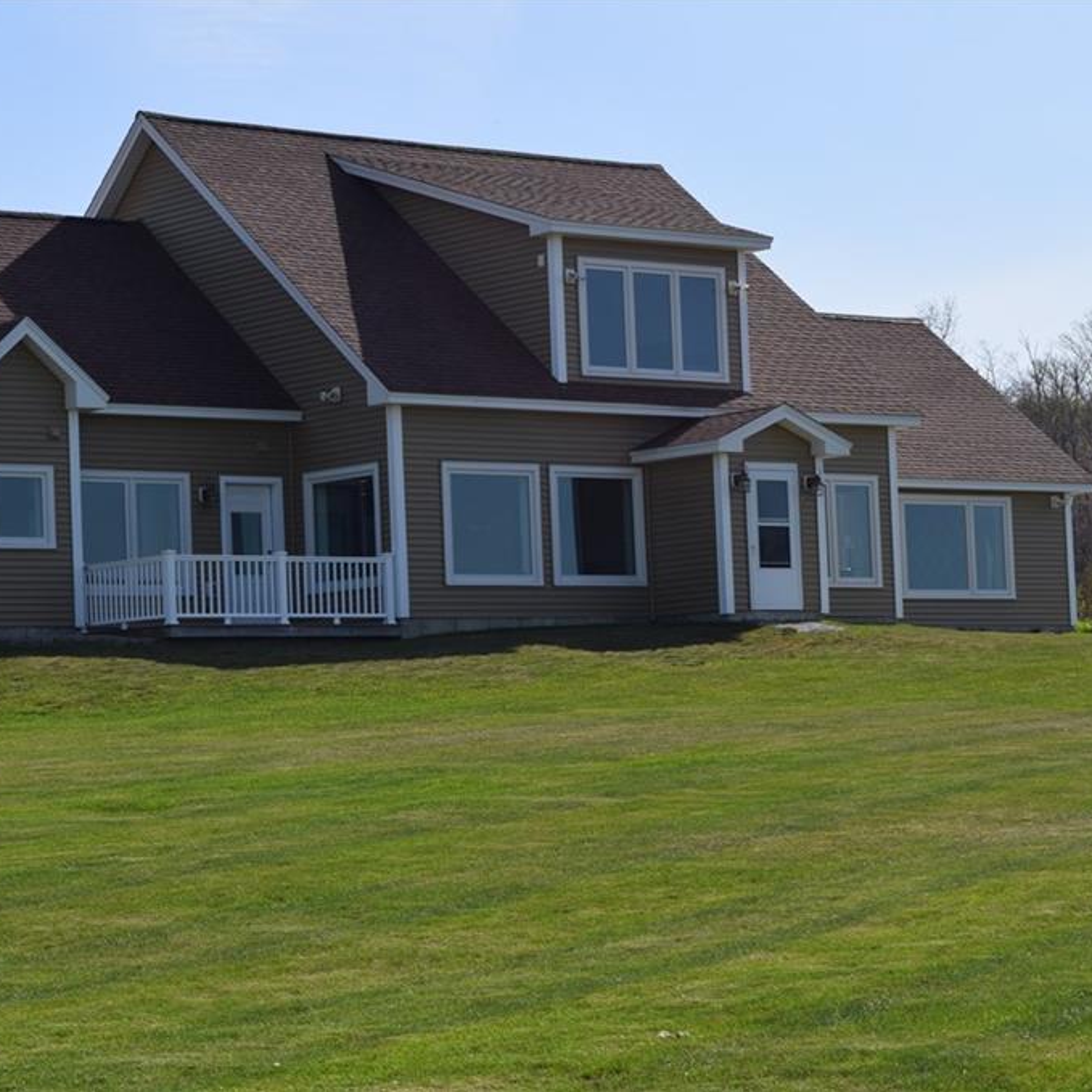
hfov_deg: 17.4
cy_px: 544
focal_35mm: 100
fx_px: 3569
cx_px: 413
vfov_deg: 17.4
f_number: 11
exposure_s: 1/200
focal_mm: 52
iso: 100
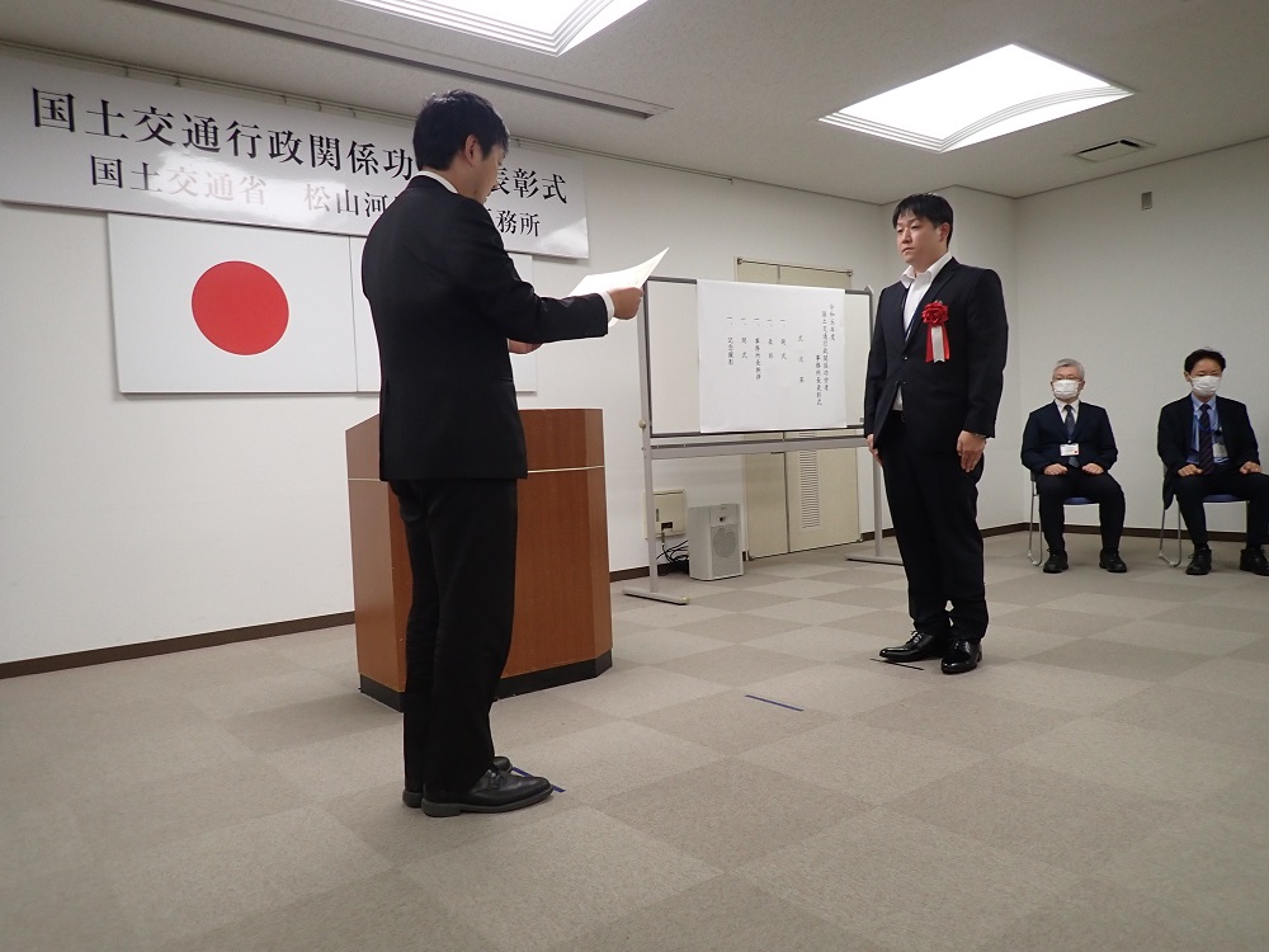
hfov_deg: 69.4
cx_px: 634
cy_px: 476
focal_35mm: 25
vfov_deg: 54.9
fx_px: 916
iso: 200
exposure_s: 1/125
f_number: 2
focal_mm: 4.5
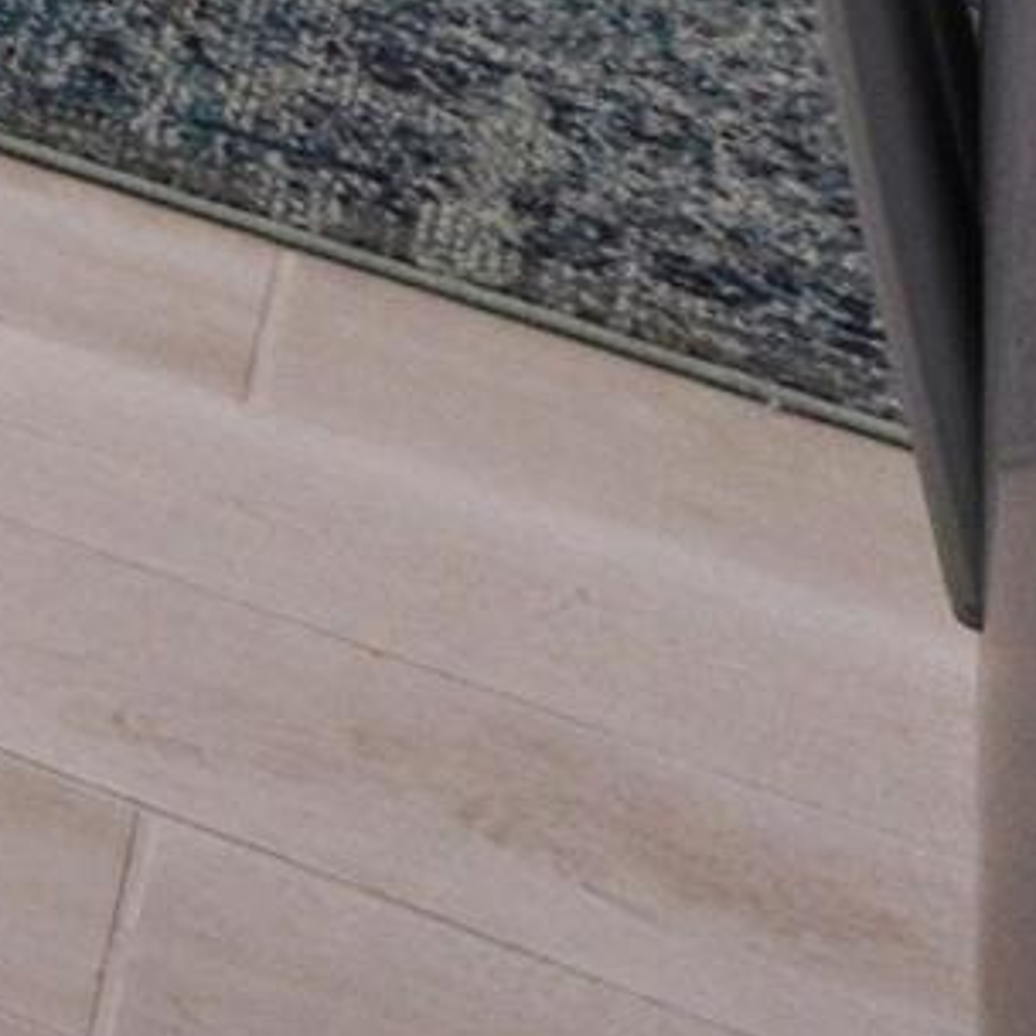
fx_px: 4480
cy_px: -2362
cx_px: -3173
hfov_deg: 7.9
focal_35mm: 132
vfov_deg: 9.4
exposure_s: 1/20
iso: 100
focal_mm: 10.5
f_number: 6.3
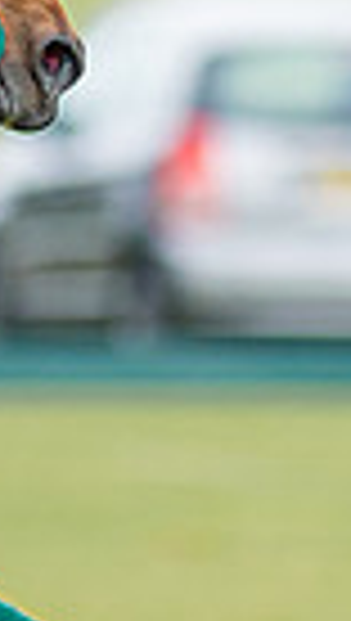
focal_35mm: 2672
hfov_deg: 0.5
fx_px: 44050
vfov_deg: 0.8
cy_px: -79
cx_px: -515
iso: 320
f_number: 2.8
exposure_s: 1/1600
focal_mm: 300
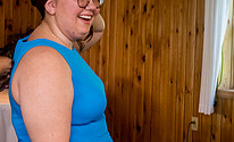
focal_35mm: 116
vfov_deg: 11.1
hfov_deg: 17.3
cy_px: 77
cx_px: -48
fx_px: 734
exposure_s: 1/100
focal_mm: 34
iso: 640
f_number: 5.6
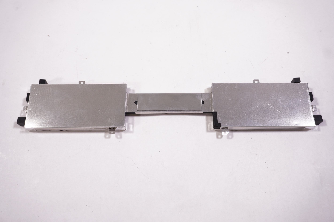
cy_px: 111
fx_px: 320
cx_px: 167
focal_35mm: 34
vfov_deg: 38.3
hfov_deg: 55.1
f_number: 5.6
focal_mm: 23
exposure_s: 1/160
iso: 640
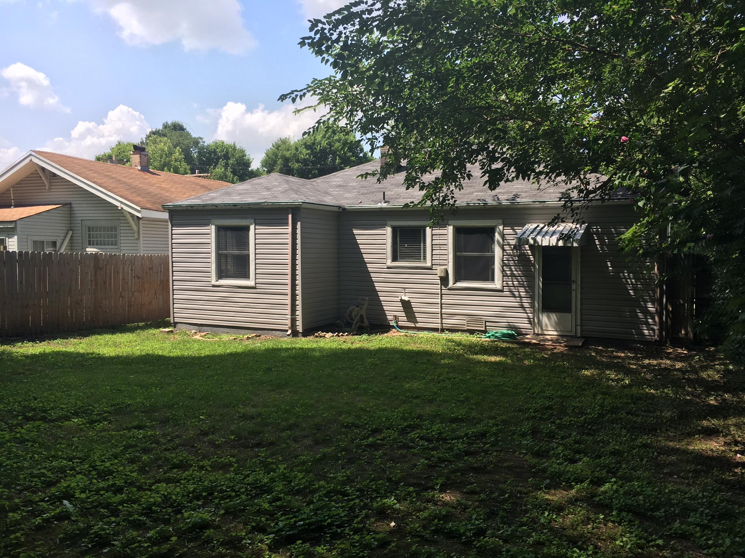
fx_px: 624
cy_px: 279
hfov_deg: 61.7
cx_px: 372
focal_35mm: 29
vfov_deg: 48.2
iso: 25
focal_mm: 4.15
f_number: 2.2
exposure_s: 1/810
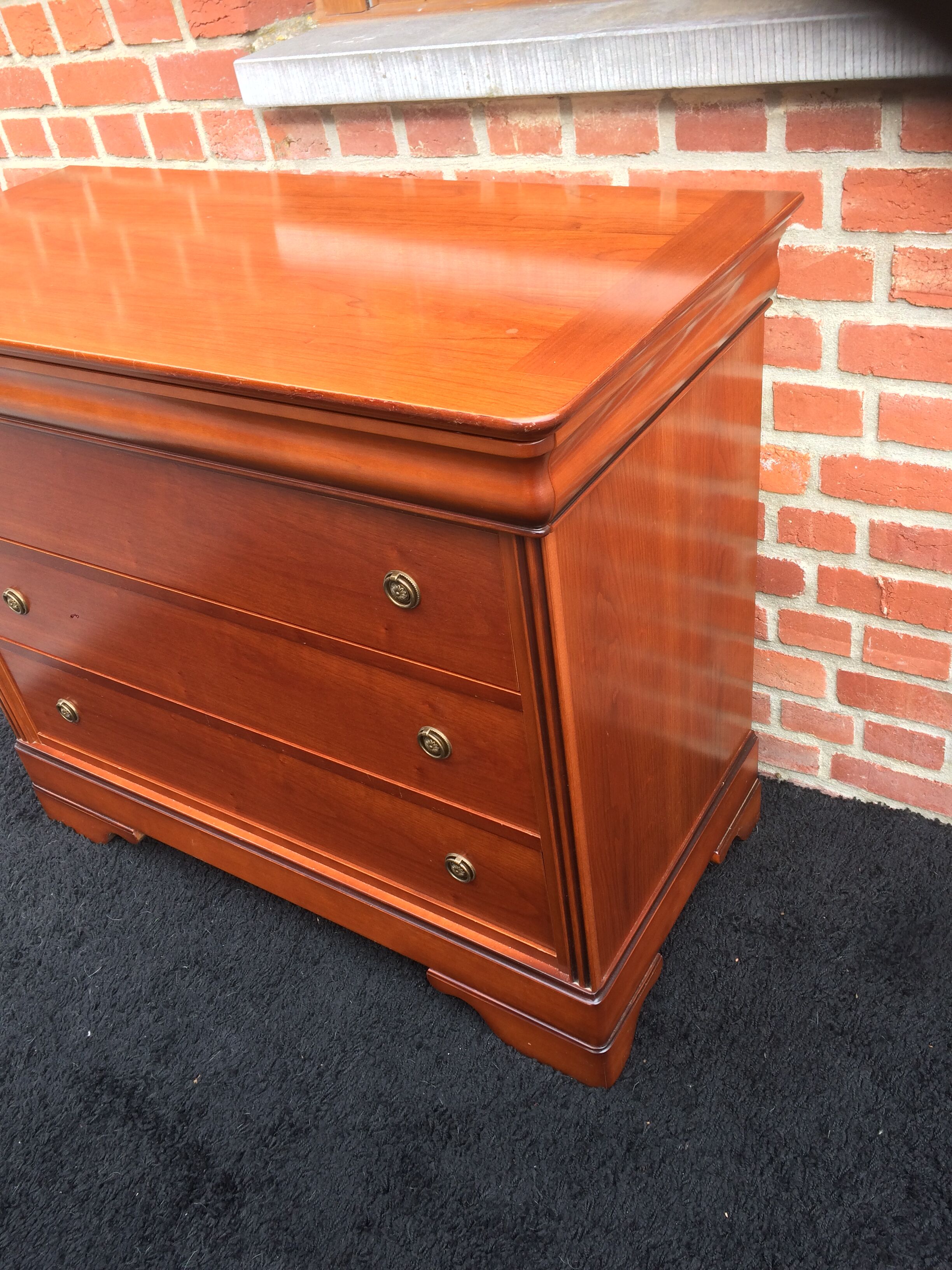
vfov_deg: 61.7
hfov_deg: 48.2
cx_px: 476
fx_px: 1063
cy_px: 635
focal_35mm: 29
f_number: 2.2
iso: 32
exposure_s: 1/114
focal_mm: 4.15
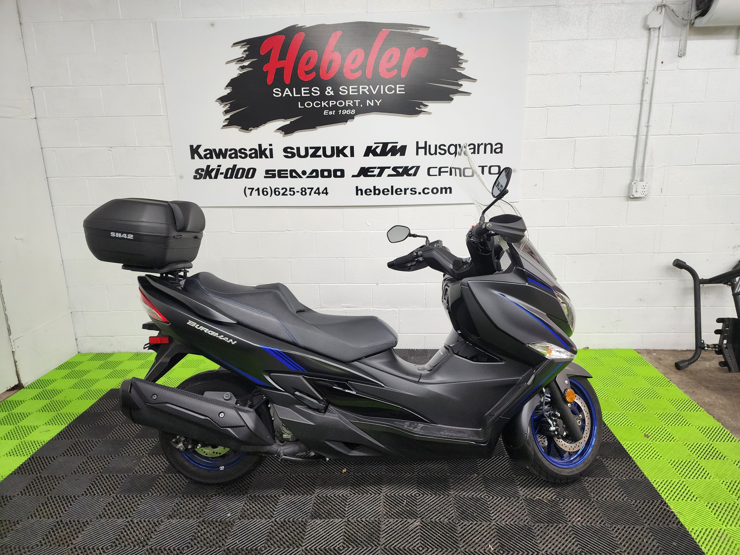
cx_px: 370
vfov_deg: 58.9
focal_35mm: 23
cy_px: 278
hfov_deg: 73.9
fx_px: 492
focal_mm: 6.4
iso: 250
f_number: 1.8
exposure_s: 1/120
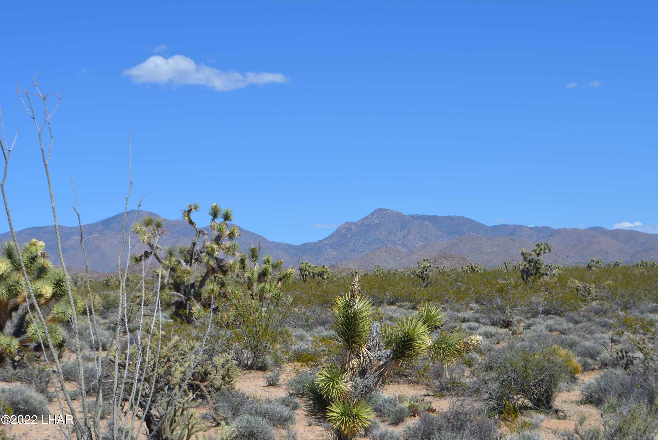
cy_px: 220
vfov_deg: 22.7
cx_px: 329
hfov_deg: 33.4
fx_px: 1097
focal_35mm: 60
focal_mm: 40
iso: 100
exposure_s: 1/320
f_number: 9
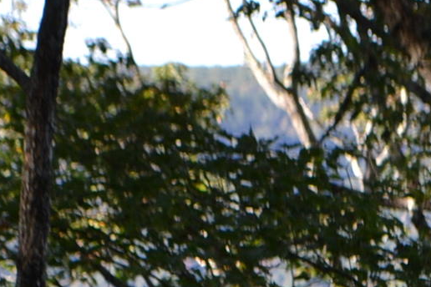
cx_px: 216
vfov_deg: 4.1
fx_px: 4010
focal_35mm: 335
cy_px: 451
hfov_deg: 6.2
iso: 140
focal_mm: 50
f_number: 5.6
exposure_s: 1/125
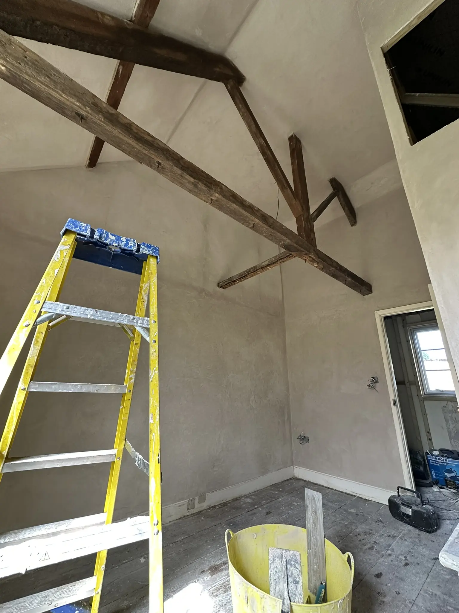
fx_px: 248
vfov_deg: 102.1
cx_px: 230
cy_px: 306
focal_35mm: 14
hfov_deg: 85.7
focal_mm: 2.22
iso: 160
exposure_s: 1/99
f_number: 2.2
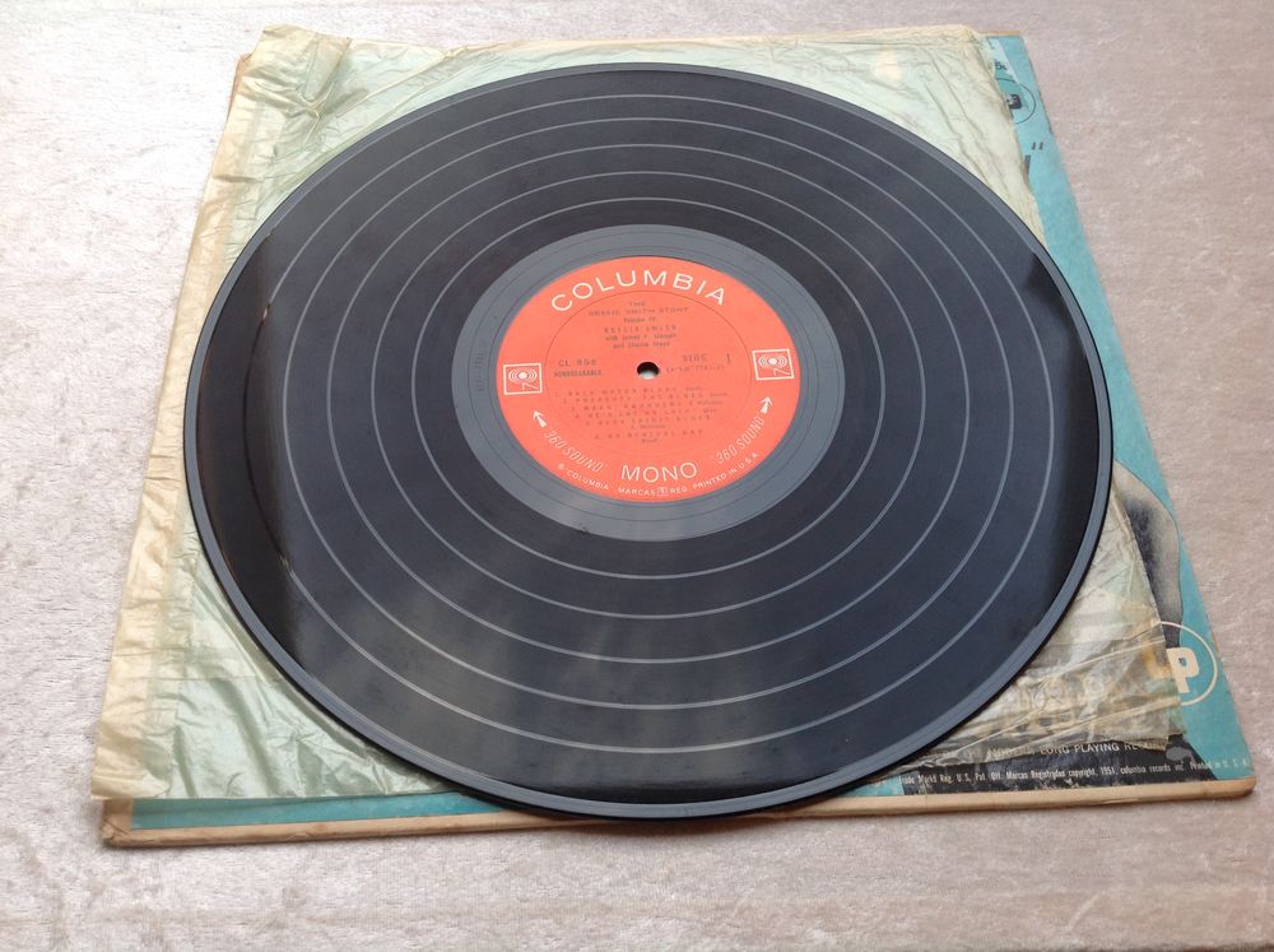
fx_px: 1286
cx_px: 637
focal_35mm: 35
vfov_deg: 40.6
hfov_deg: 52.7
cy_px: 476
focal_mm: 4.28
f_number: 2.4
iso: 50
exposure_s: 1/24
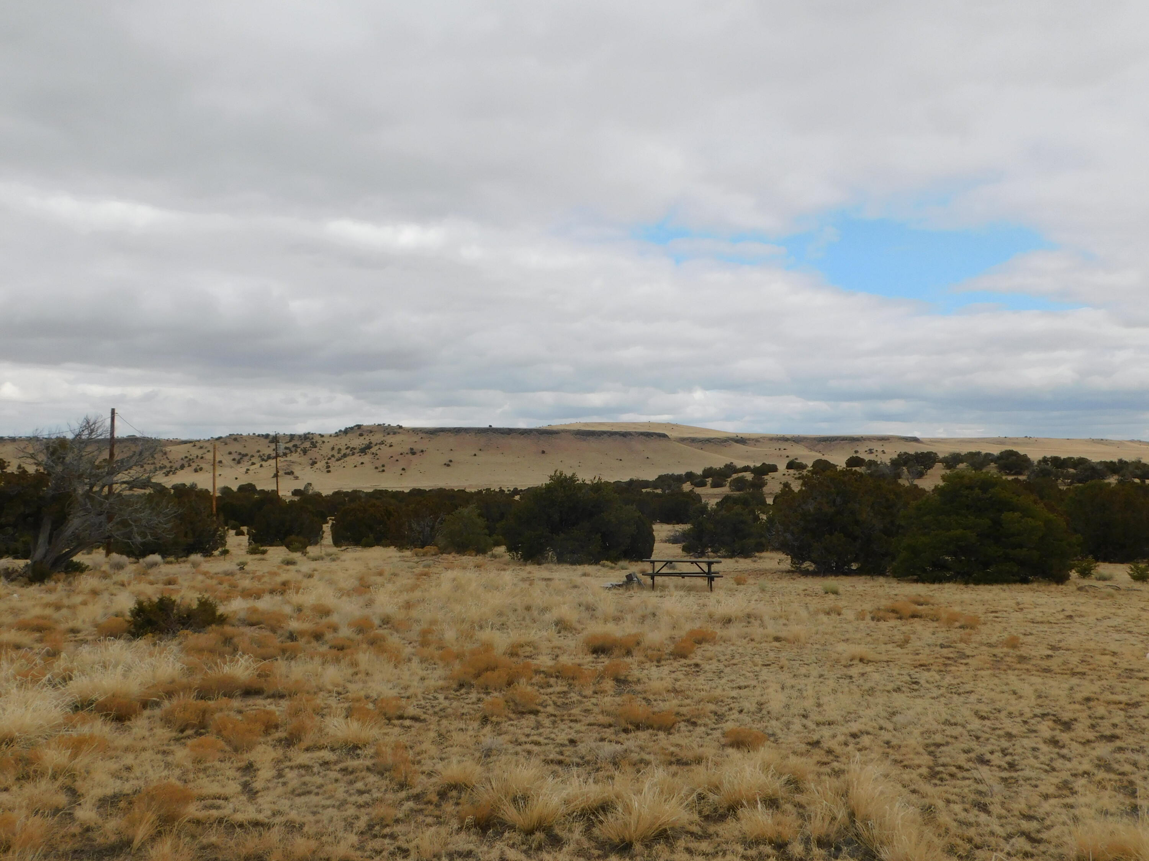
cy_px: 430
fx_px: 996
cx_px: 574
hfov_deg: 60.0
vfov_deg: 46.8
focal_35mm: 30
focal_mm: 5.3
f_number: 3.2
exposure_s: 1/1250
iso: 125
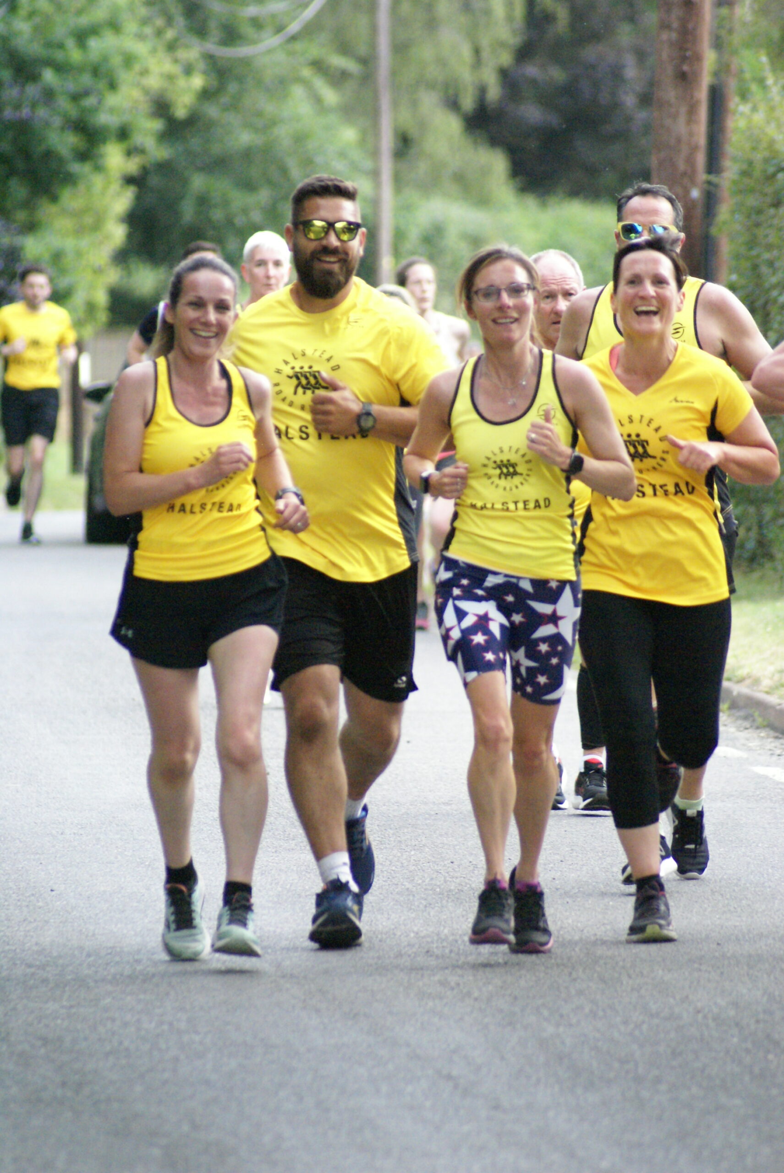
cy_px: 586
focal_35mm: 375
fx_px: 12228
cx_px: 392
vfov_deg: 5.5
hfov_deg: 3.7
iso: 1600
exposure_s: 1/320
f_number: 5.6
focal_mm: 250
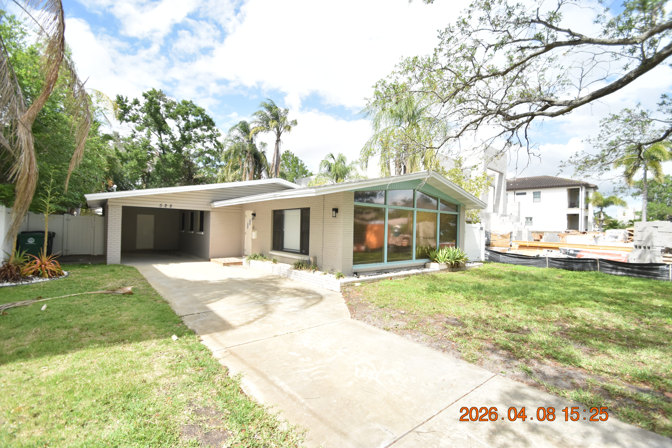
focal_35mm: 15
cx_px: 336
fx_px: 280
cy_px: 224
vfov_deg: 77.3
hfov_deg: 100.4
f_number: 3.5
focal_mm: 10
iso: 800
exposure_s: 1/4000
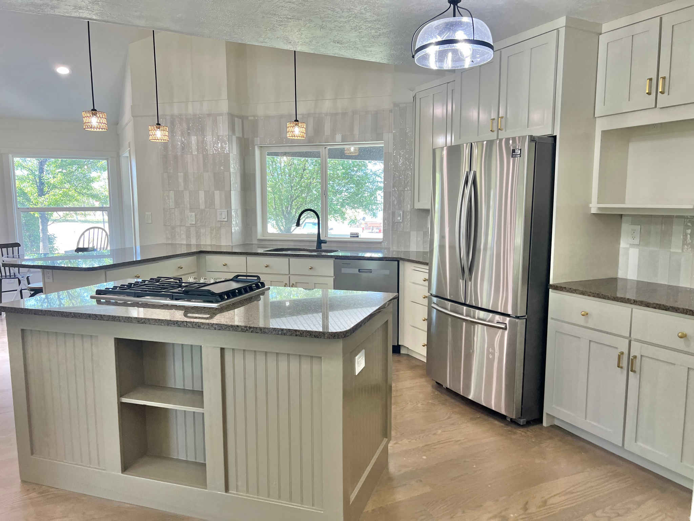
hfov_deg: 67.3
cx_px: 347
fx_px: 521
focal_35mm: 26
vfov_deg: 53.1
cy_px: 260
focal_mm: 5.7
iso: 64
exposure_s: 1/120
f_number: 1.5
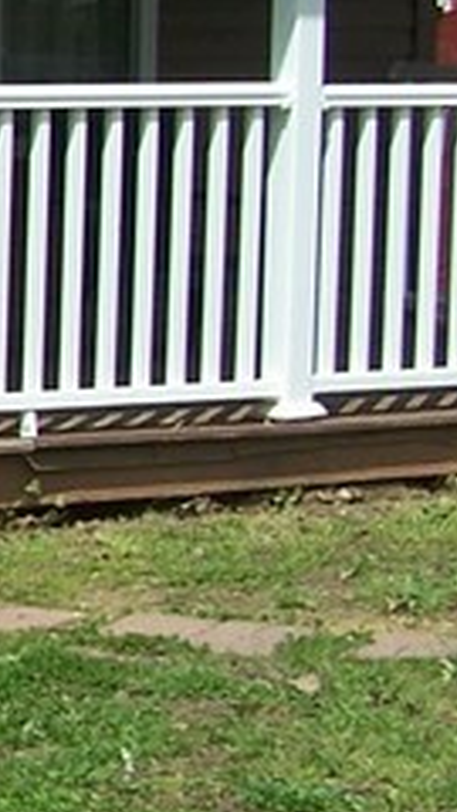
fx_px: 3813
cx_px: -931
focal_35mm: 177
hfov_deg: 6.3
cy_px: 237
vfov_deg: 12.1
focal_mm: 6.3
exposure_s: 1/1000
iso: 80
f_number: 4
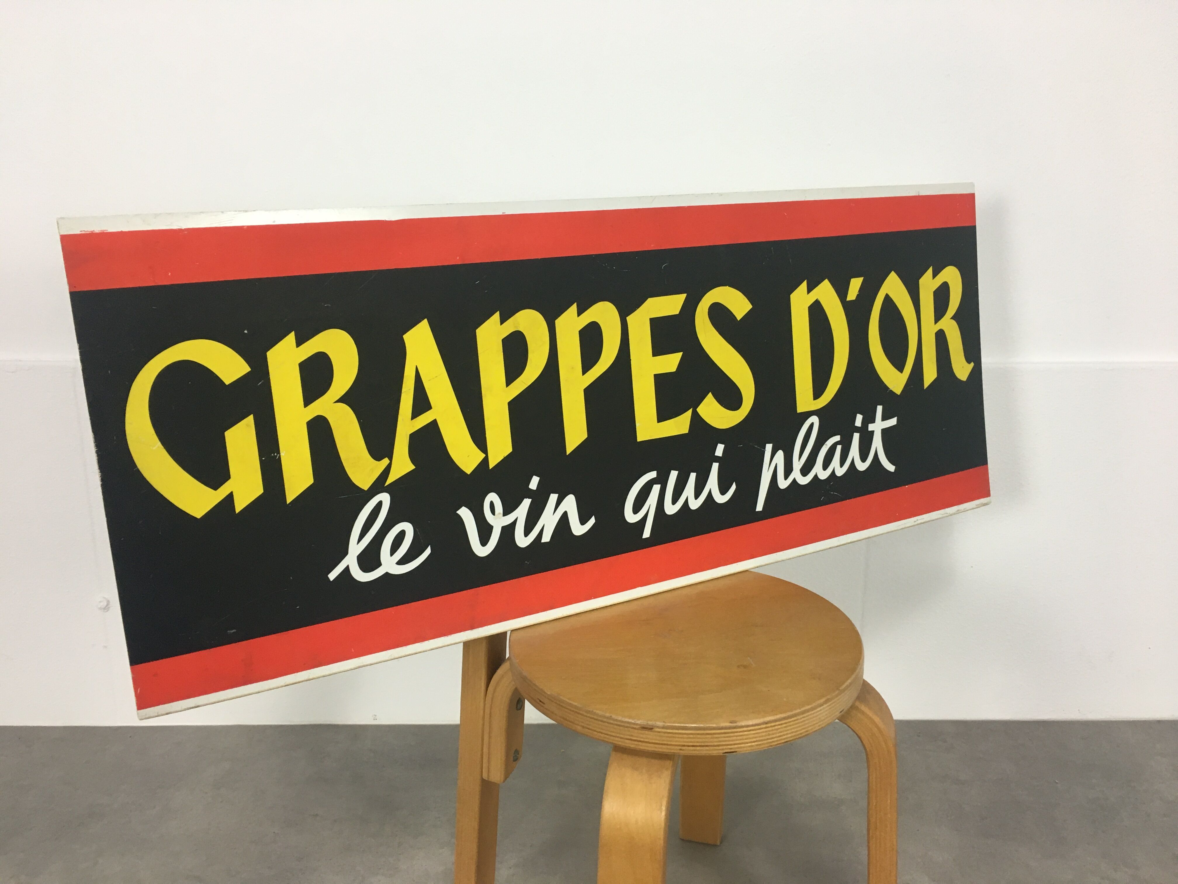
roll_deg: -0.6
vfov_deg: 48.2
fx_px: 987
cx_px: 589
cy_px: 442
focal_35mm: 29
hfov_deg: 61.7
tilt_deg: -15.8
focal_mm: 4.15
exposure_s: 1/33
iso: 50
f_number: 2.2
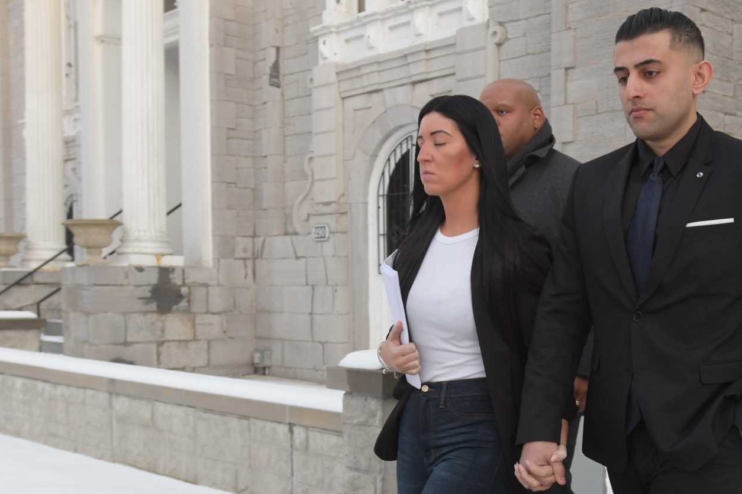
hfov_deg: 39.1
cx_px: 570
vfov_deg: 27.3
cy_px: 350
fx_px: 1010
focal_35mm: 49
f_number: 5.6
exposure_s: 1/400
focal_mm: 20
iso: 800
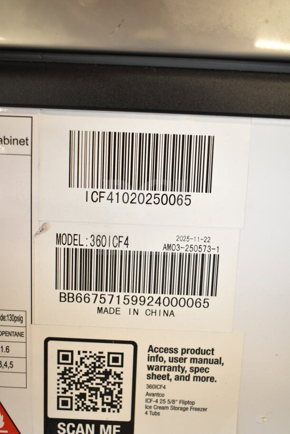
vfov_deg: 49.5
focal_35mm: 39
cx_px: 145
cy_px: 217
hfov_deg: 34.2
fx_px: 471
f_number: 4
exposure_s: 1/80
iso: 1600
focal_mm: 26
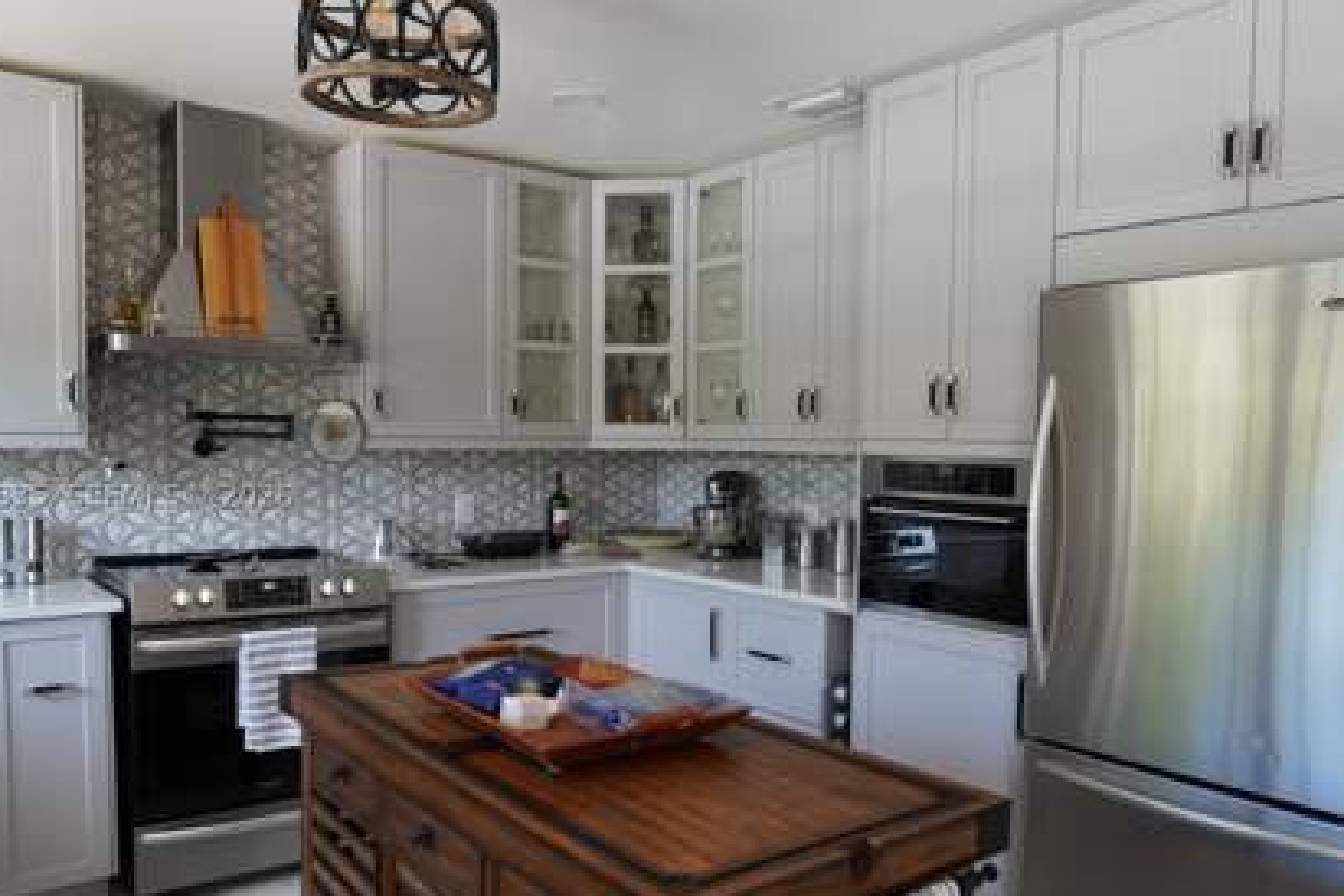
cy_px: 492
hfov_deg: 65.5
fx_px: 1045
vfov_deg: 46.3
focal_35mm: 28
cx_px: 657
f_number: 4
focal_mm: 16
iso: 1250
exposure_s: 1/160
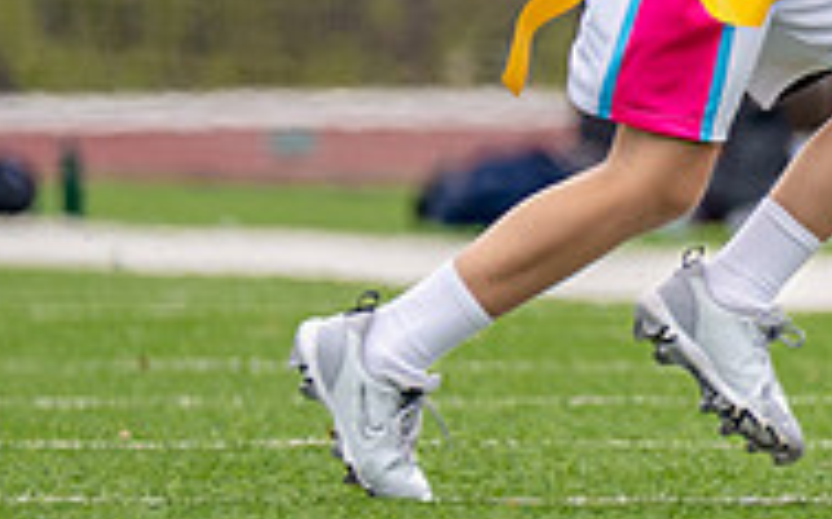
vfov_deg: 0.9
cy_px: -96
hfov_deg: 1.5
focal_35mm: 1404
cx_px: 2033
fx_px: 31826
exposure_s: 1/2000
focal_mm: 200
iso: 125
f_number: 2.8
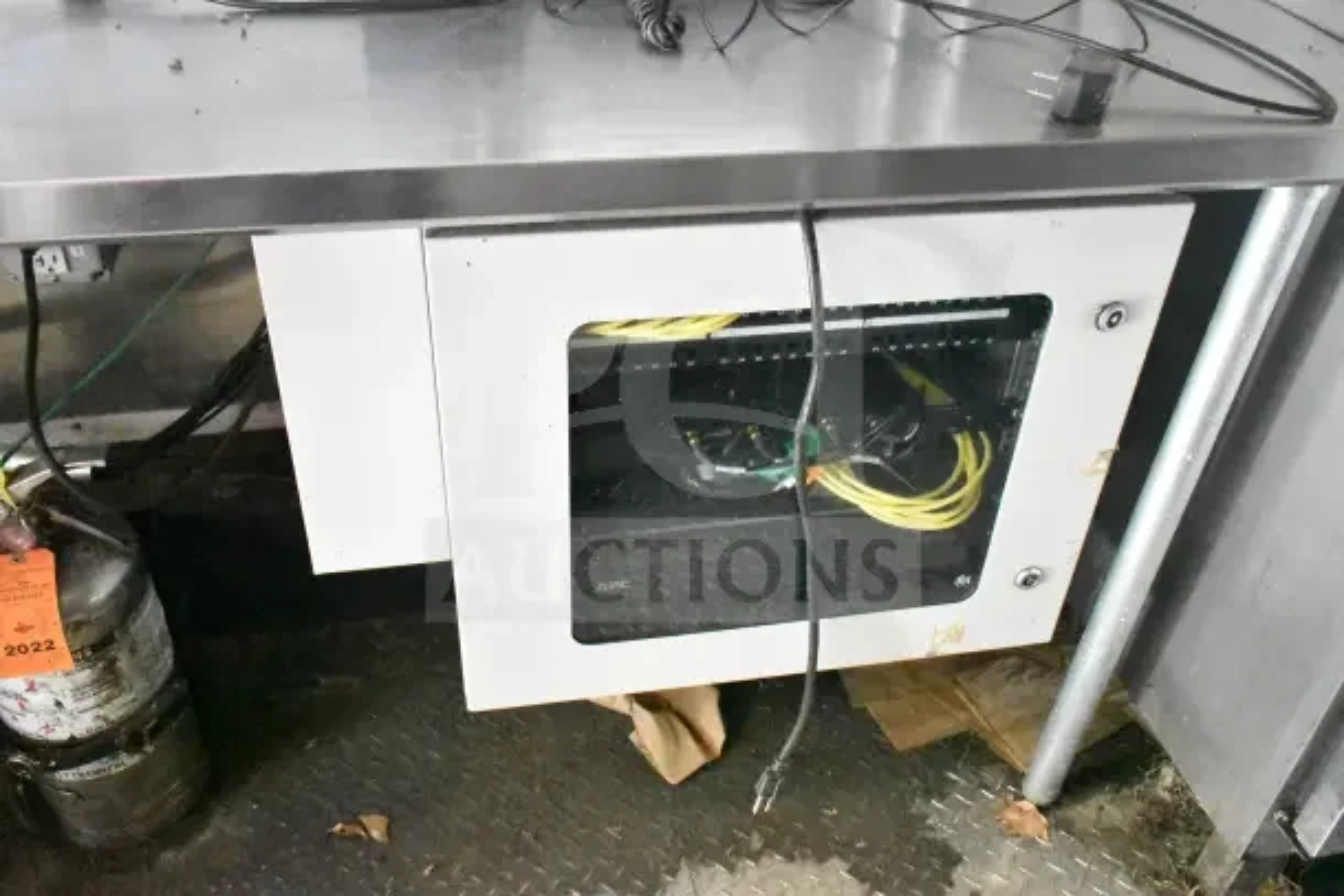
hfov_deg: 59.5
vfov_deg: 41.7
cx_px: 672
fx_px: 1176
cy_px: 448
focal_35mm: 32
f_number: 3.8
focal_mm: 21
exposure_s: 1/30
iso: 25600
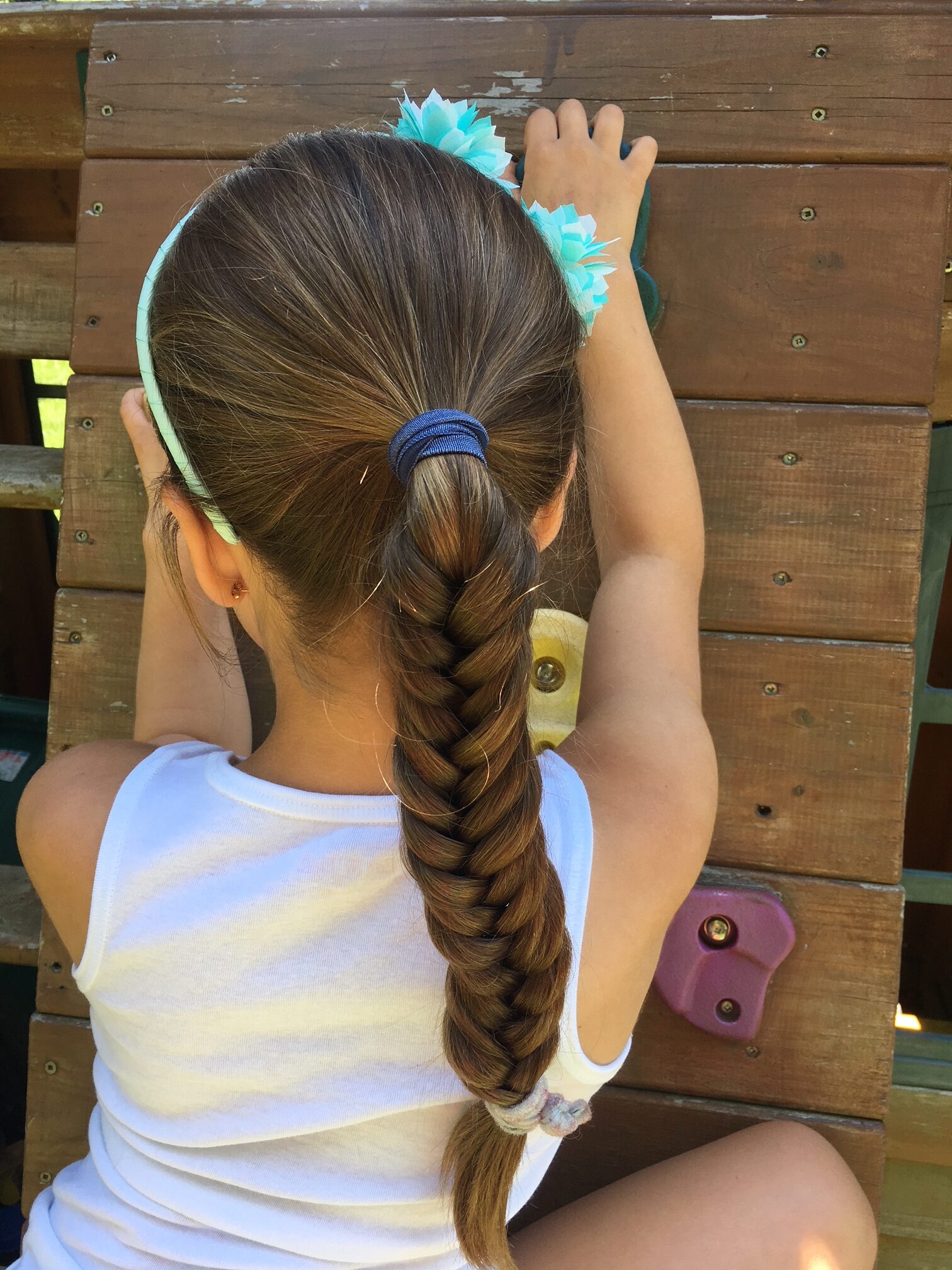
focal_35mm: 29
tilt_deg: -21.6
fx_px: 1063
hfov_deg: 48.2
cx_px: 476
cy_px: 635
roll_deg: -1.3
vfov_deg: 61.7
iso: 25
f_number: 2.2
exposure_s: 1/223
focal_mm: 4.15
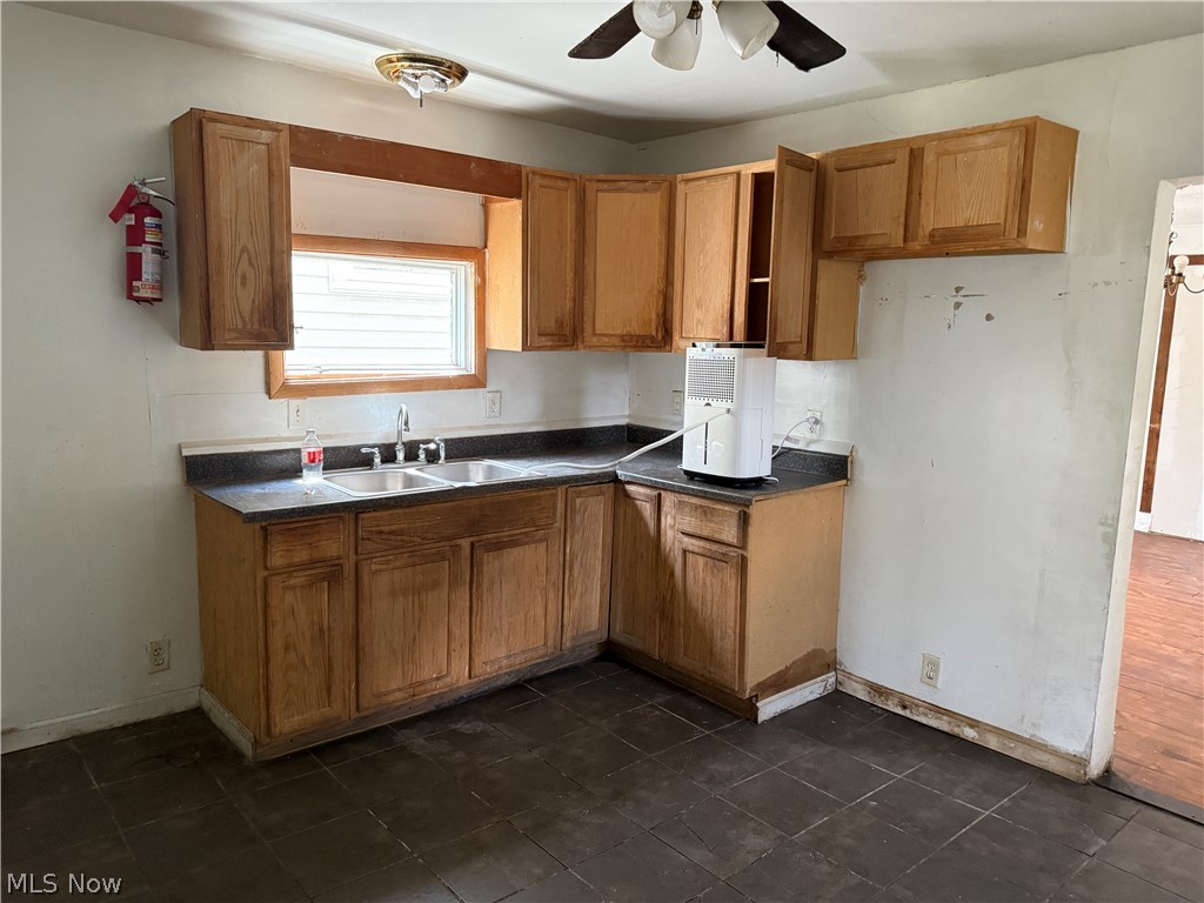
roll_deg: -1.8
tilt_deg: -7.8
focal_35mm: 24
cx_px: 602
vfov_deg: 56.8
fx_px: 835
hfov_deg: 71.6
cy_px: 452
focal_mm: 6.76
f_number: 1.78
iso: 640
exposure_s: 1/60
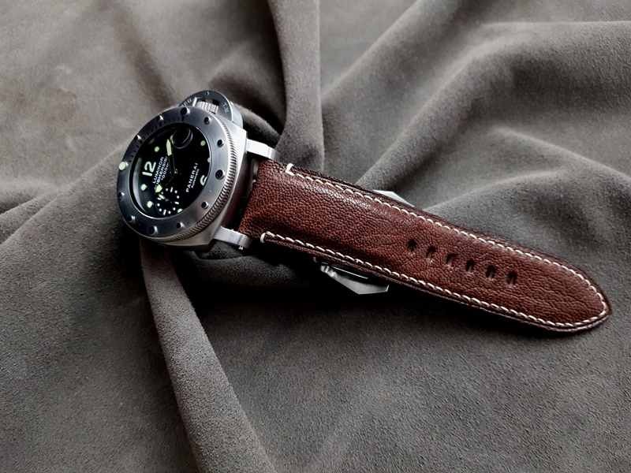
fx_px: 474
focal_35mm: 26
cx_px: 316
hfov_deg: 67.3
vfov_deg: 53.1
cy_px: 236
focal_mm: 4.2
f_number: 1.7
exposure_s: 1/10
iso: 250
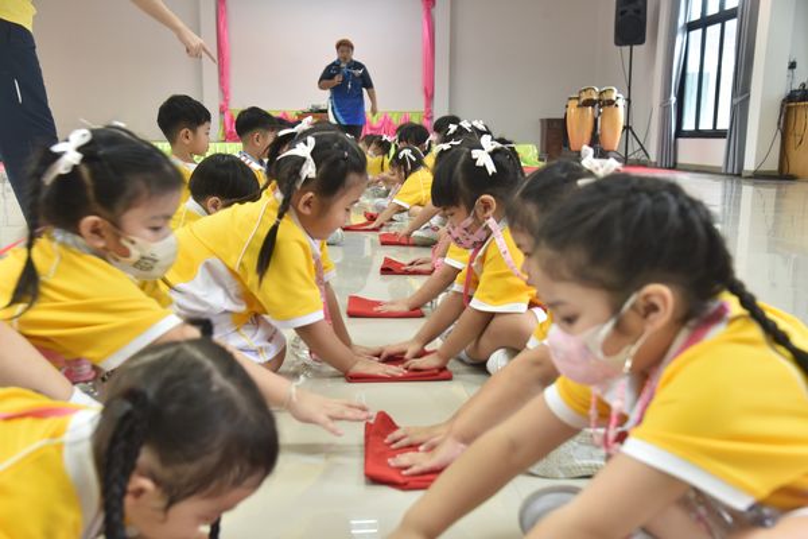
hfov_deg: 50.7
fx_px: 853
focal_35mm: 38
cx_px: 404
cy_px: 270
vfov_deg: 35.1
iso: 1000
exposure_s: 1/80
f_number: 4
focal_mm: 38
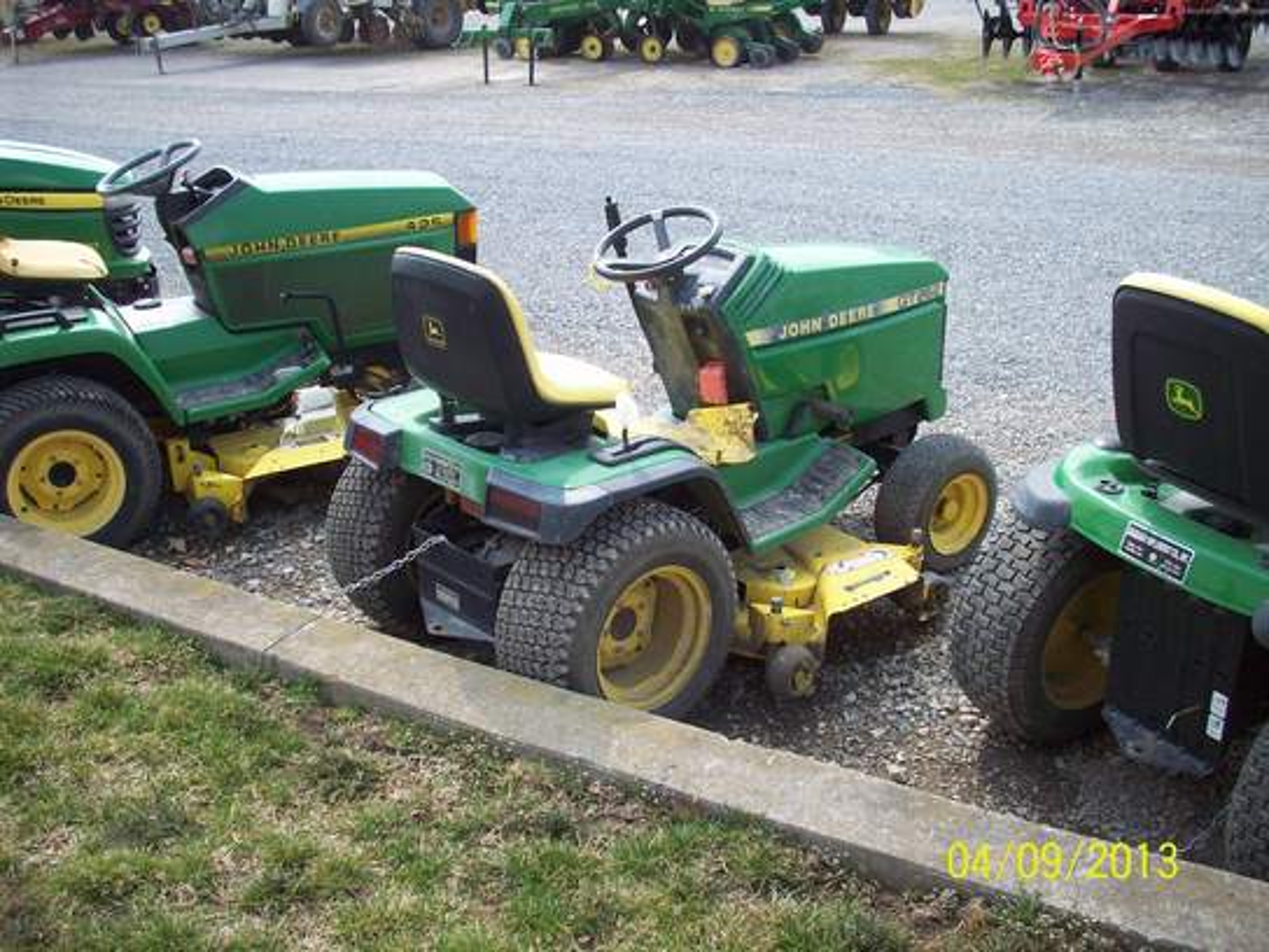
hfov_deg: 50.1
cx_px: 634
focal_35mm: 37
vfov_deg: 38.7
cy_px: 476
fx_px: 1356
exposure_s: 1/406
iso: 80
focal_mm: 6.2
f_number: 2.8
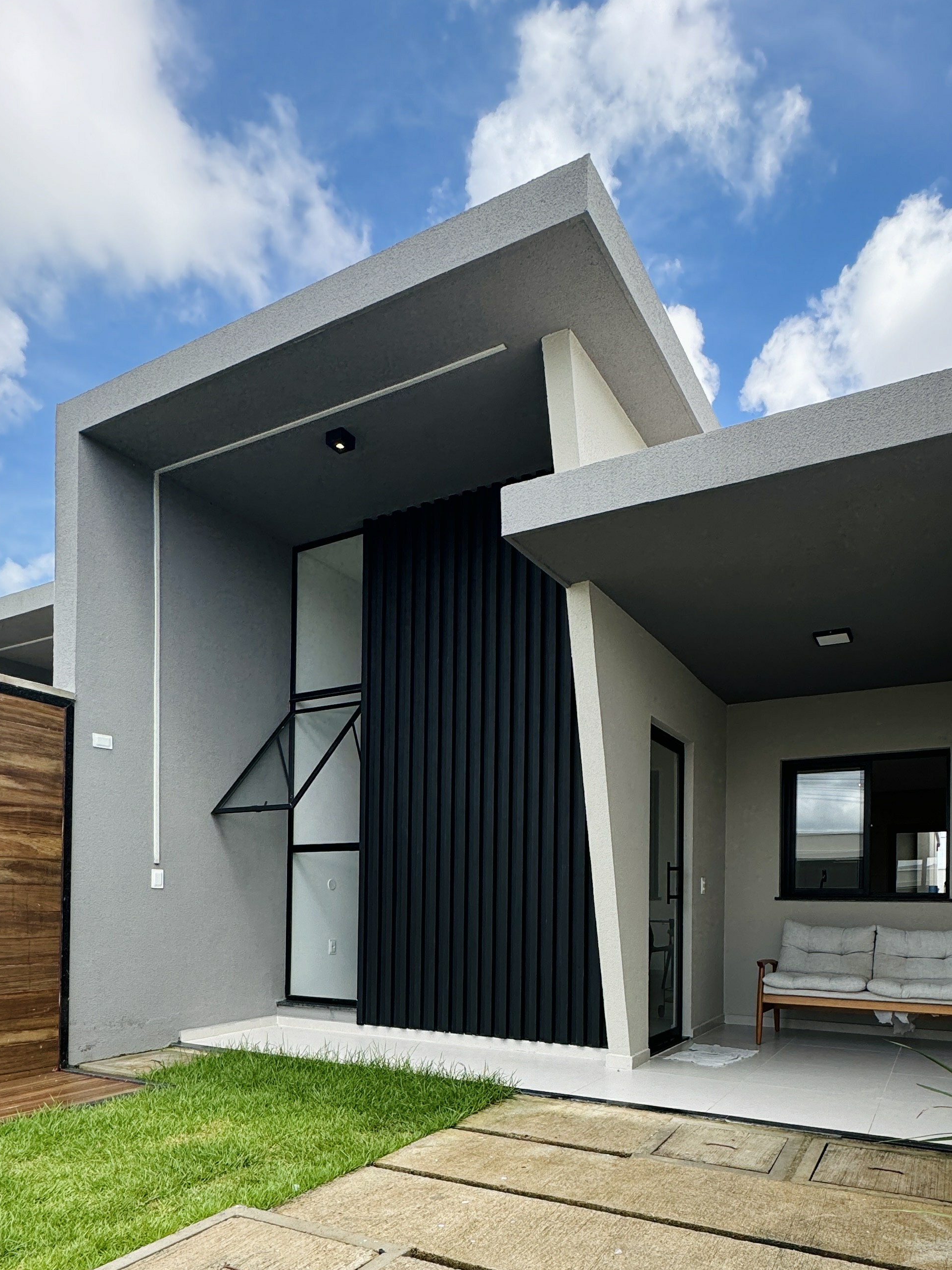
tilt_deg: +0.0
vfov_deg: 72.7
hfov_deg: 60.9
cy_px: 900
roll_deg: -0.4
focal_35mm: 22
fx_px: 807
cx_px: 531
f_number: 2.2
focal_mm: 2.22
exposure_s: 1/379
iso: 40
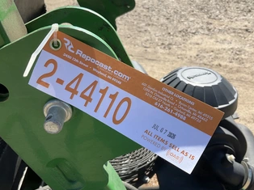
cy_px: 108
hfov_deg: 50.1
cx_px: 142
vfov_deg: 38.5
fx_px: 271
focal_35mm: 37
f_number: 1.8
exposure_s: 1/1279
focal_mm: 3
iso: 25
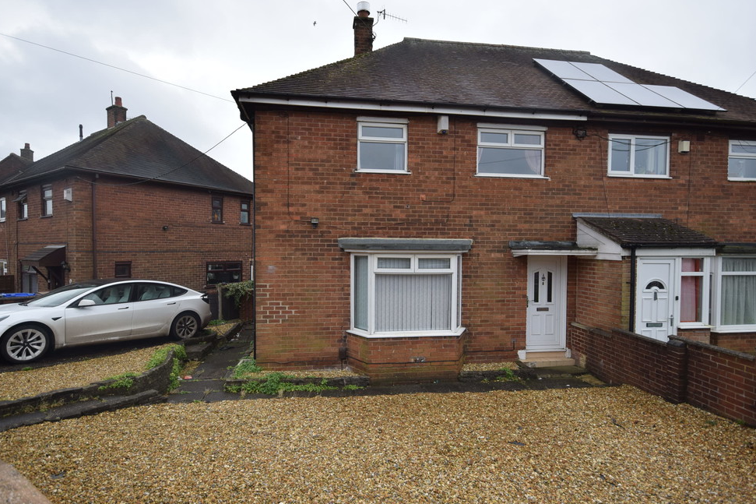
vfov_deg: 64.5
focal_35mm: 19
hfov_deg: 86.9
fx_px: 399
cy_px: 252
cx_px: 369
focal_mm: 12
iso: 200
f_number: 7.1
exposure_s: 1/200
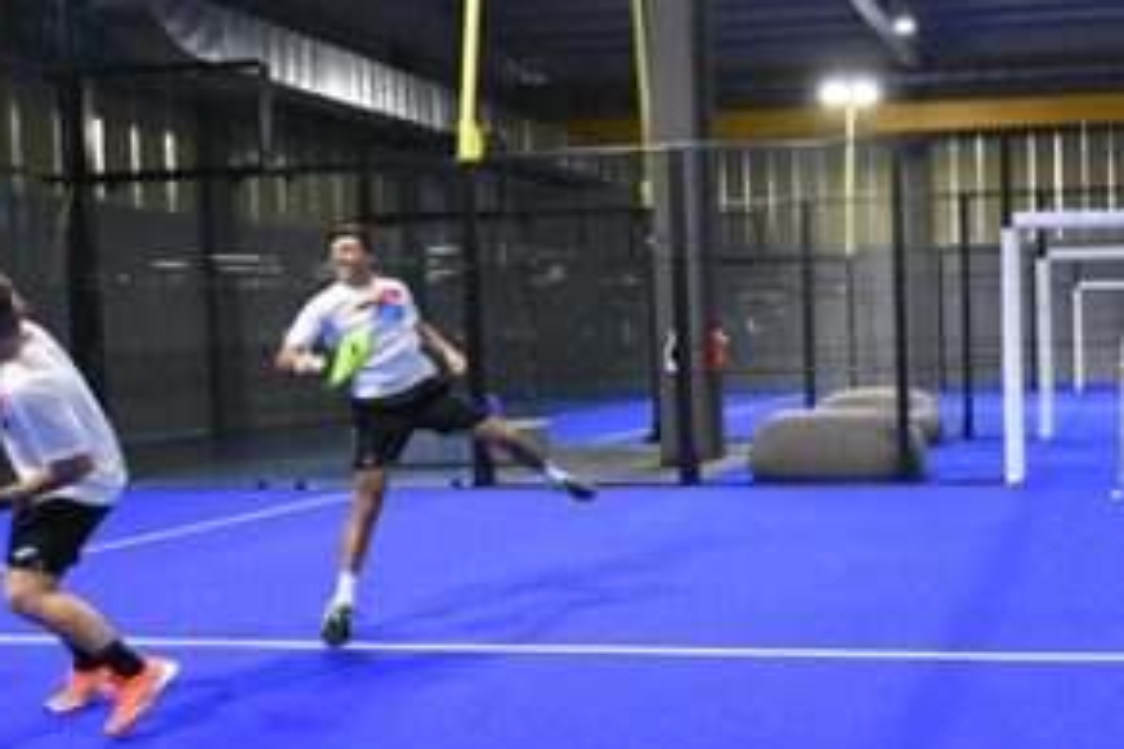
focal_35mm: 33
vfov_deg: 40.0
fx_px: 1030
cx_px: 1000
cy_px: 386
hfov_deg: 51.0
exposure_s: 1/160
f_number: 3.5
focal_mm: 10
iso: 1600
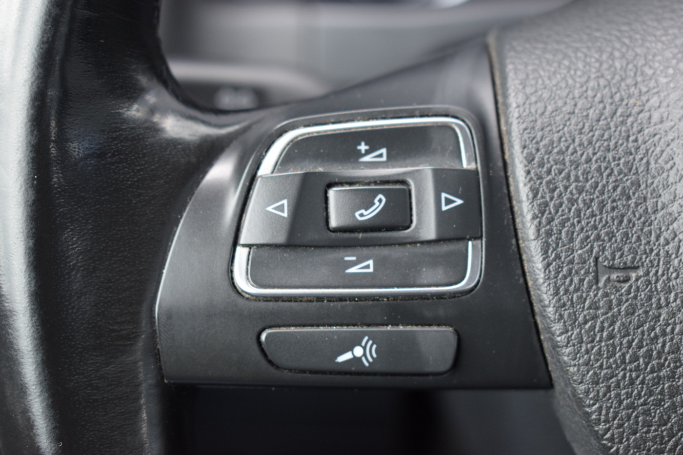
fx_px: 1309
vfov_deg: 19.7
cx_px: 342
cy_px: 228
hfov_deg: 29.2
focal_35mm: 69
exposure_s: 1/60
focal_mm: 46
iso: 560
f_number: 5.3
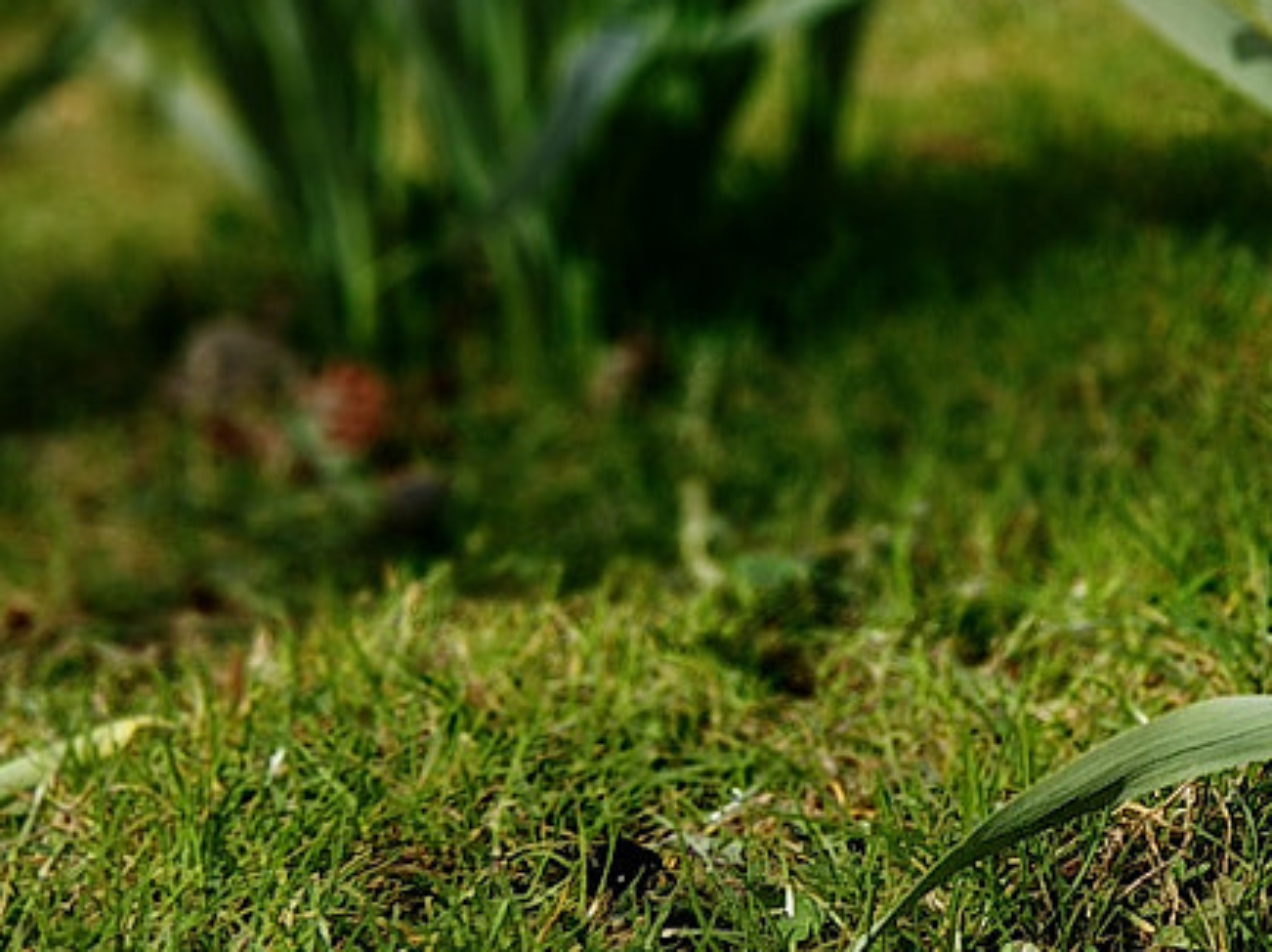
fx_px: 3930
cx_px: 2034
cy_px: -132
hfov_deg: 16.4
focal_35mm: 107
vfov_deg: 13.5
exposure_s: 1/1337
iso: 125
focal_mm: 4.1
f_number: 1.7
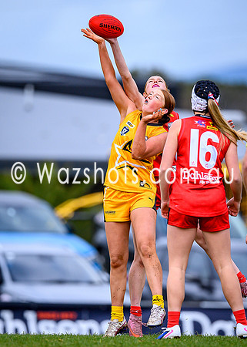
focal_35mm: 916
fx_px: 9006
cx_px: 134
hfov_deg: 1.6
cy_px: 161
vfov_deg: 2.2
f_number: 4
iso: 250
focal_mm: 500
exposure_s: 1/1600
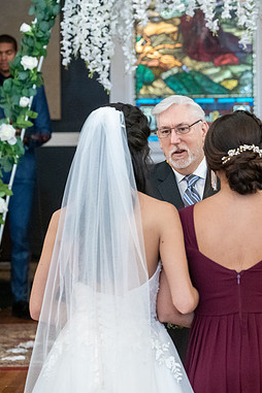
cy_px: 198
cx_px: 290
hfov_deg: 9.7
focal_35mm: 140
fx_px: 1528
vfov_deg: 14.7
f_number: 4
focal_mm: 92
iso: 8000
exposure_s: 1/200
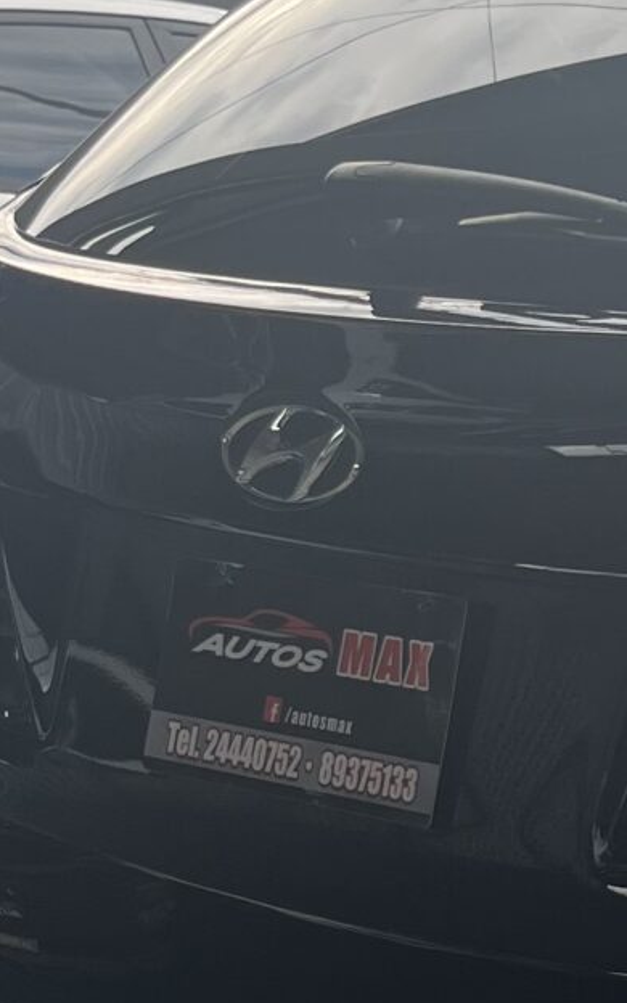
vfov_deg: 18.4
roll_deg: -0.1
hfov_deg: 10.6
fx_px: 3089
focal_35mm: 113
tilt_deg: -12.4
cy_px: 614
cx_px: 1283
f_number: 1.6
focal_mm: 5.1
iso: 50
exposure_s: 1/281
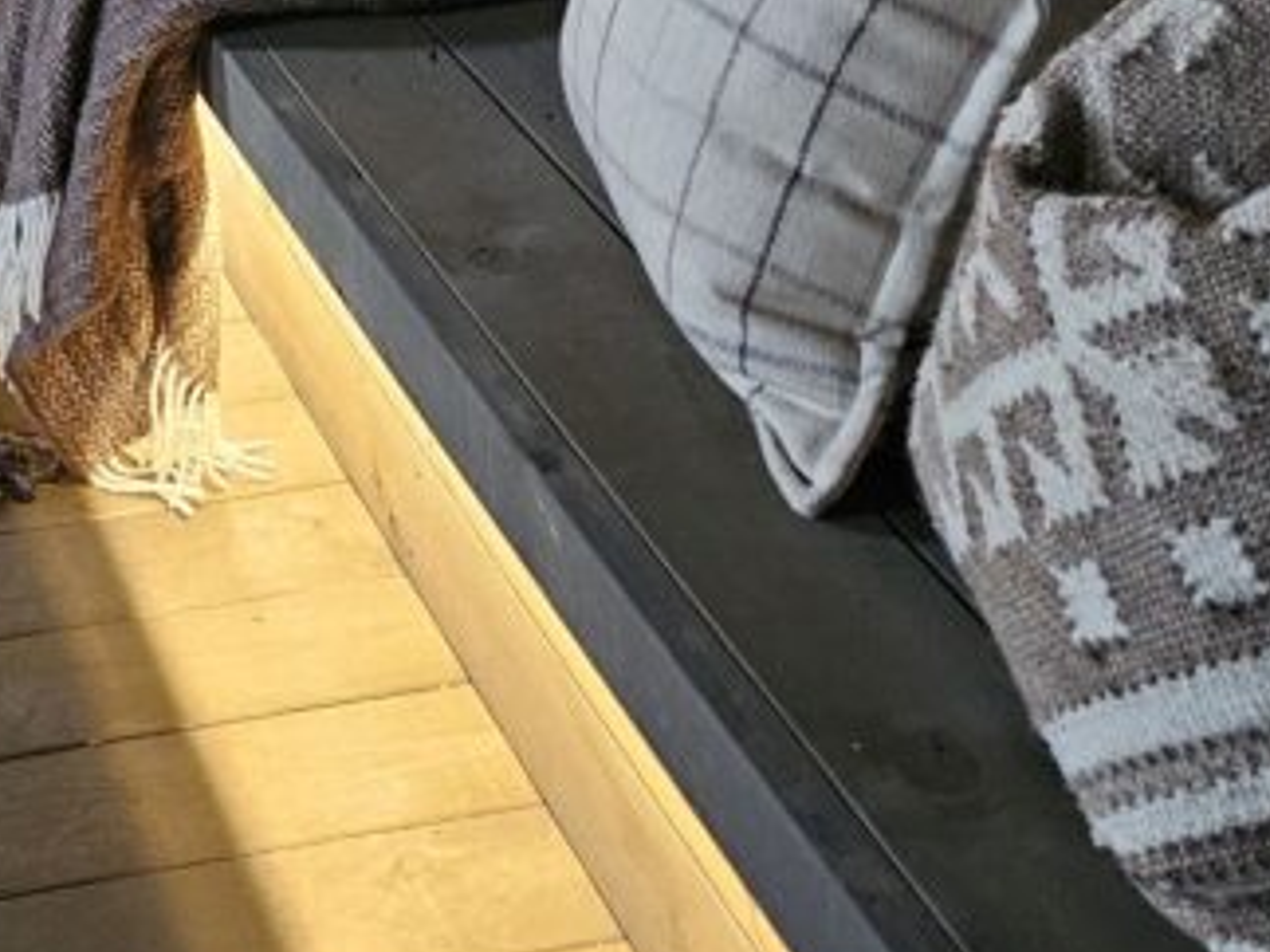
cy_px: -319
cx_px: -126
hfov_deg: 24.8
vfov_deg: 18.6
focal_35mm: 73
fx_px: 2677
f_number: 1.7
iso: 1000
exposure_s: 1/100
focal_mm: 6.3
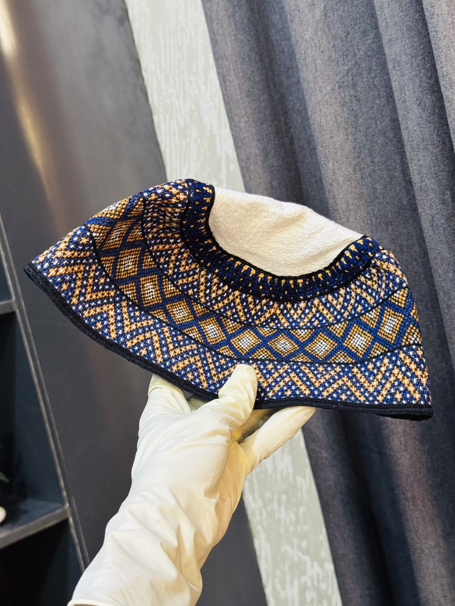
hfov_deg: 30.3
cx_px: 228
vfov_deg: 39.7
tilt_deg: -5.6
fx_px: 841
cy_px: 303
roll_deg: +13.2
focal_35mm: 48
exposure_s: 1/33
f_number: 1.78
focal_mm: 6.76
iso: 500
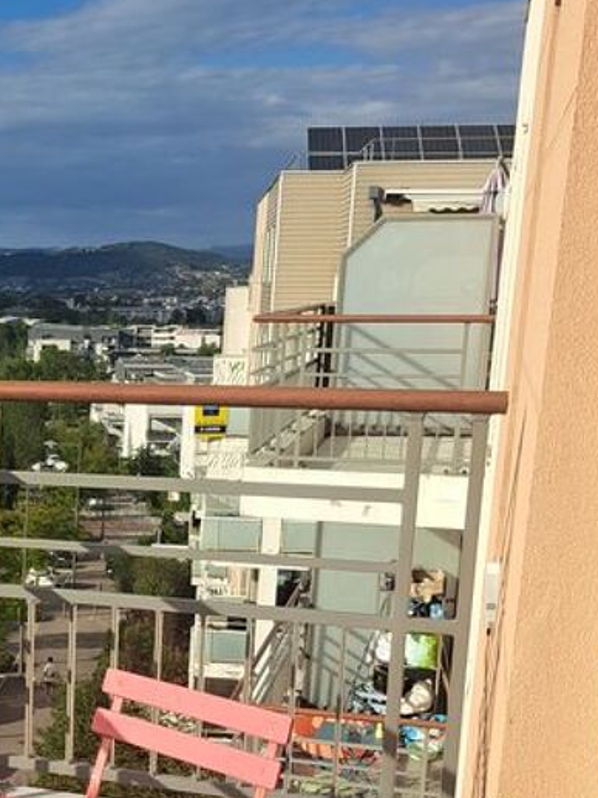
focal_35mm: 62
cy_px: 587
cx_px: -151
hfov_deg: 21.6
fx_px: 1428
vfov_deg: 30.7
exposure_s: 1/1464
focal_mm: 5.23
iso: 50
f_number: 1.8
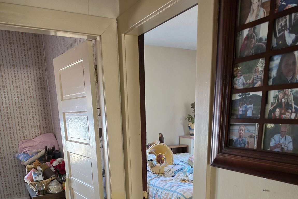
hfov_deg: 58.7
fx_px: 265
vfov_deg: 37.2
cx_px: 149
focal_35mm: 32
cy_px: 194
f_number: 1.4
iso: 250
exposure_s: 1/74.1
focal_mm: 6.5
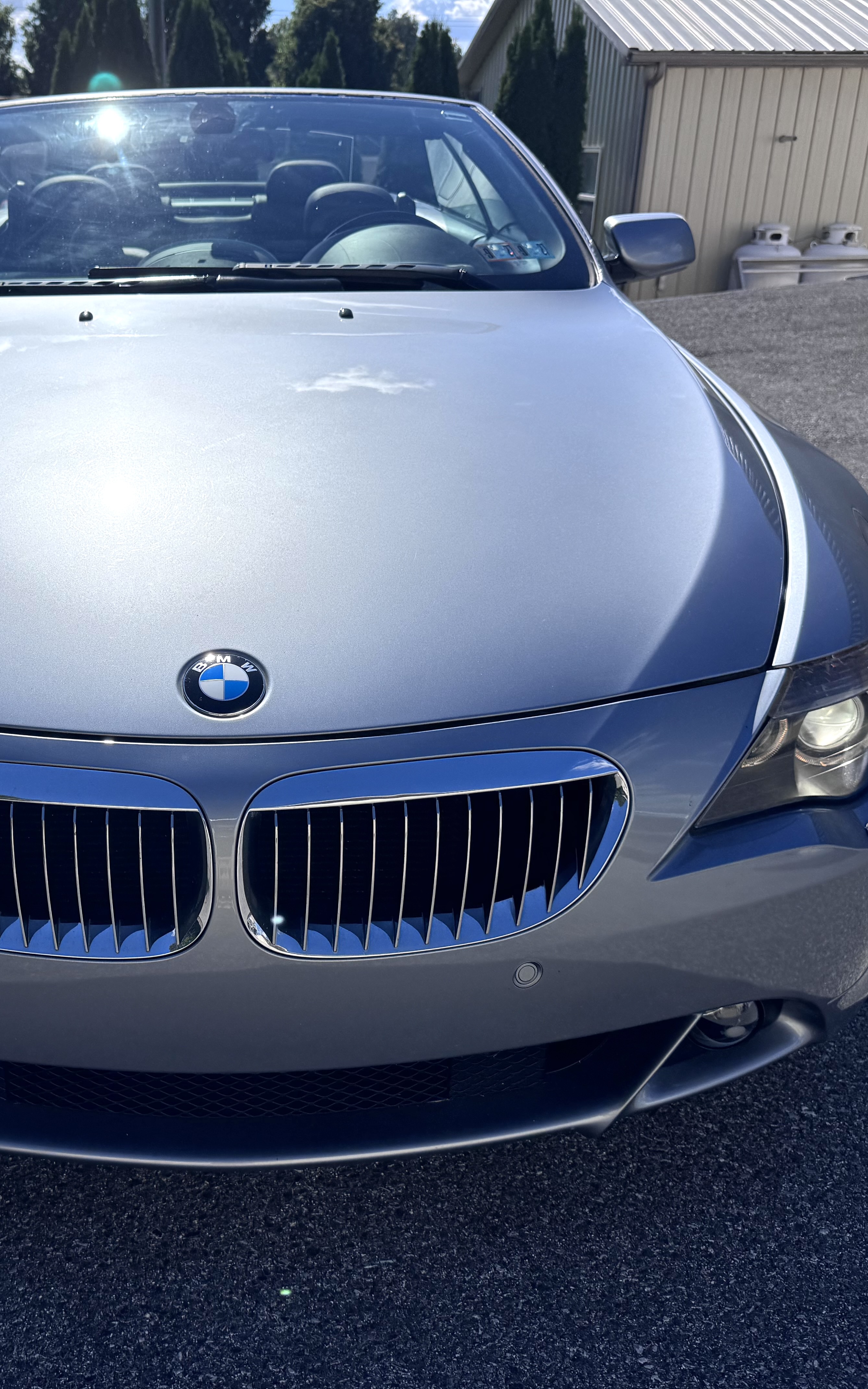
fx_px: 1287
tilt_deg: -24.5
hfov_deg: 36.3
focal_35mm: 34
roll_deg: +1.1
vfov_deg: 56.7
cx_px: 205
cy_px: 696
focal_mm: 6.76
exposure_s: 1/7937
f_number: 1.78
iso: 80
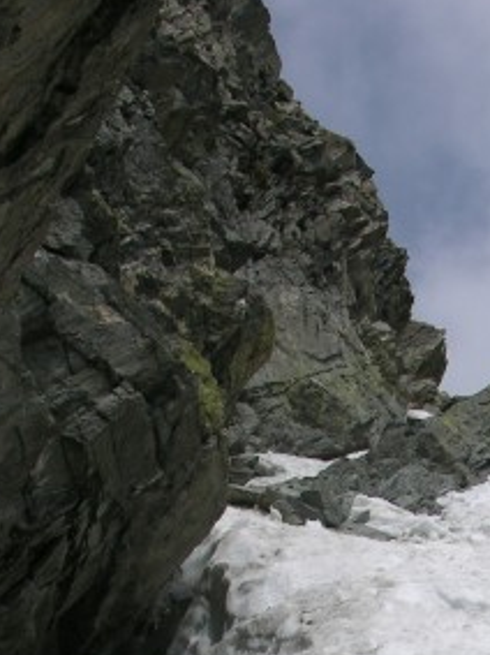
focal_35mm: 95
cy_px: 796
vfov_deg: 19.4
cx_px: 481
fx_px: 1794
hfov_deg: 15.3
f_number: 8
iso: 50
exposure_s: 1/374
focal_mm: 8.9
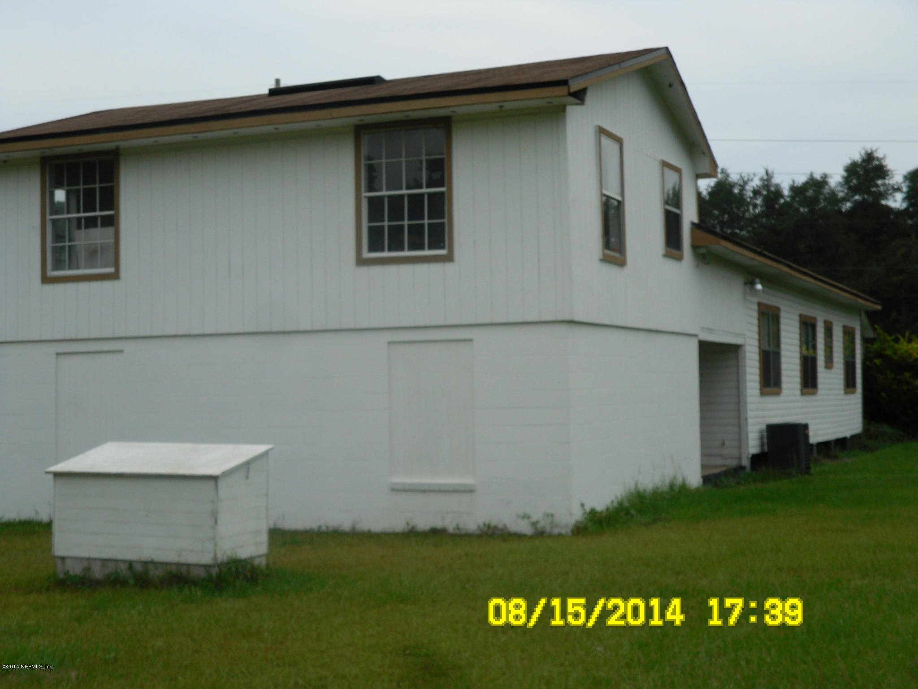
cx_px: 459
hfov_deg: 34.9
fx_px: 1459
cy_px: 344
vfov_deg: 26.6
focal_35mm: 55
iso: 80
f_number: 4
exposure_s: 1/346
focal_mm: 9.83
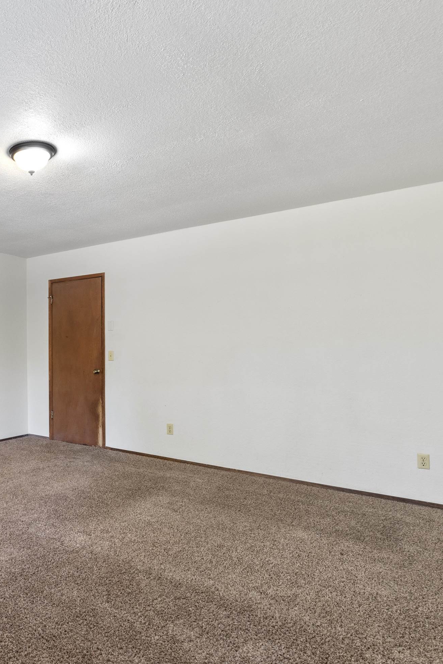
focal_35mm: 25
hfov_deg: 44.6
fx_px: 461
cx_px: 13
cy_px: 342
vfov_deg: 71.5
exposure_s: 1
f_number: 8
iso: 500
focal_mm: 16
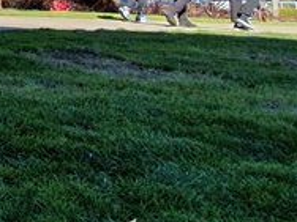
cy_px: -87
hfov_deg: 21.8
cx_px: -248
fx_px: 420
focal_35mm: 49
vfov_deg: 24.7
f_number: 2.2
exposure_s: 1/432
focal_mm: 1.8
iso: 50
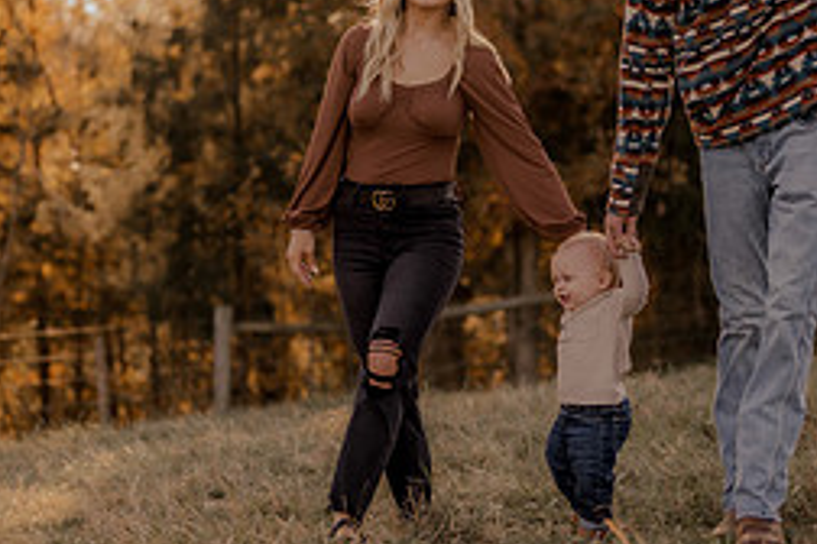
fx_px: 2610
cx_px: 360
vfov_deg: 11.9
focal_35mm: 115
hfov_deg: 17.8
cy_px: 238
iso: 250
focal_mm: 50
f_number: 1.8
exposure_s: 1/1250
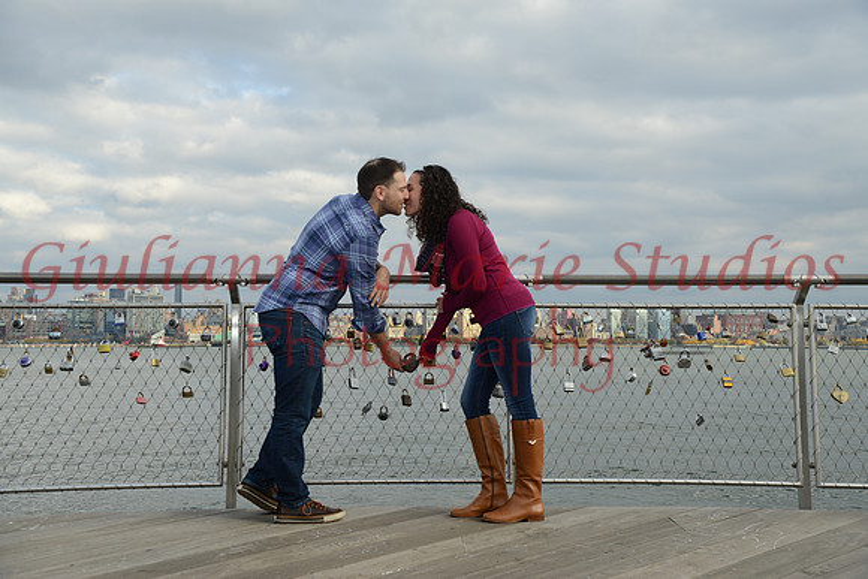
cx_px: 434
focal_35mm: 38
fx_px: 916
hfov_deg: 50.7
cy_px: 290
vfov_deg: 35.1
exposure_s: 1/250
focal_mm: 38
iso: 250
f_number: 9
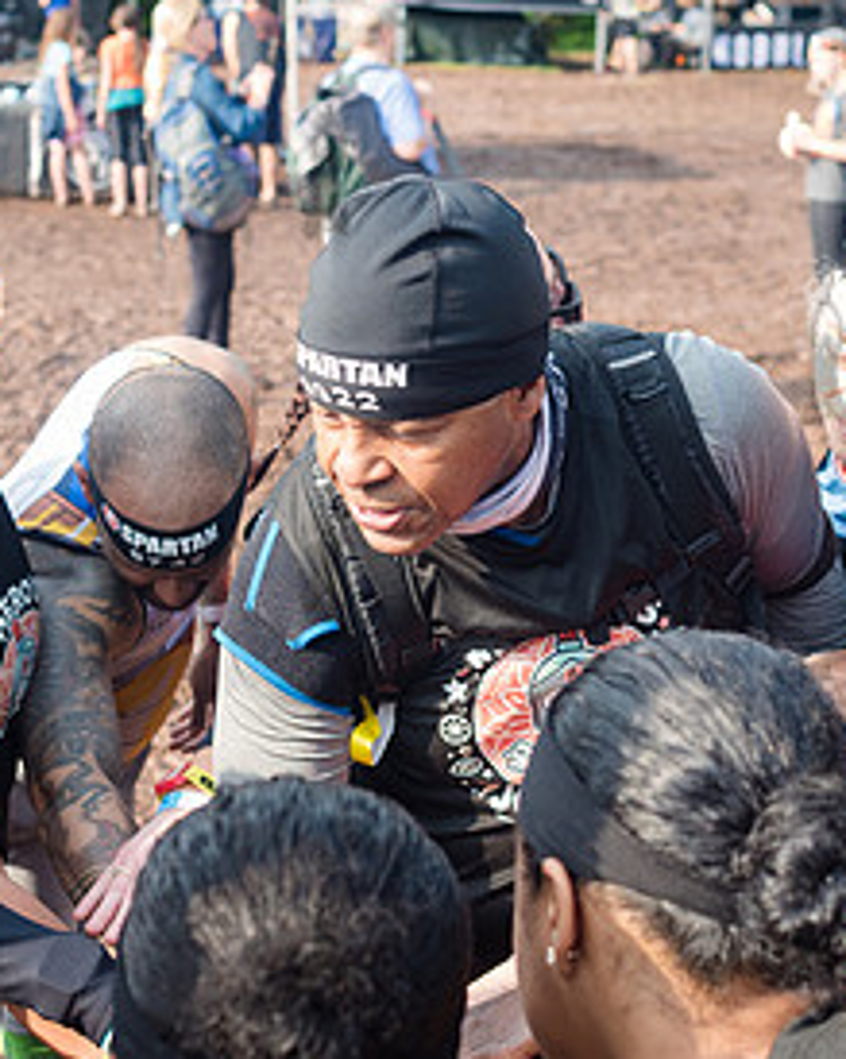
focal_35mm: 73
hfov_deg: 20.9
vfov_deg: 26.1
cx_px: 324
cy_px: 543
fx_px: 2286
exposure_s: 1/400
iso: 250
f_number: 4.5
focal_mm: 35
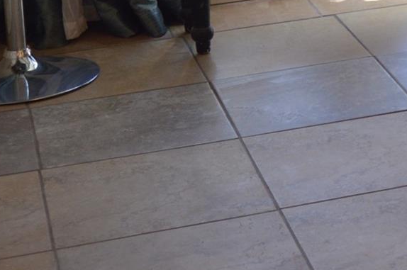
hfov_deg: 14.1
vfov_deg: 9.7
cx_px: 659
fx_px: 1510
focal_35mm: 134
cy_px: -206
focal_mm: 25
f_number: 3.8
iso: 400
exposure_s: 1/60
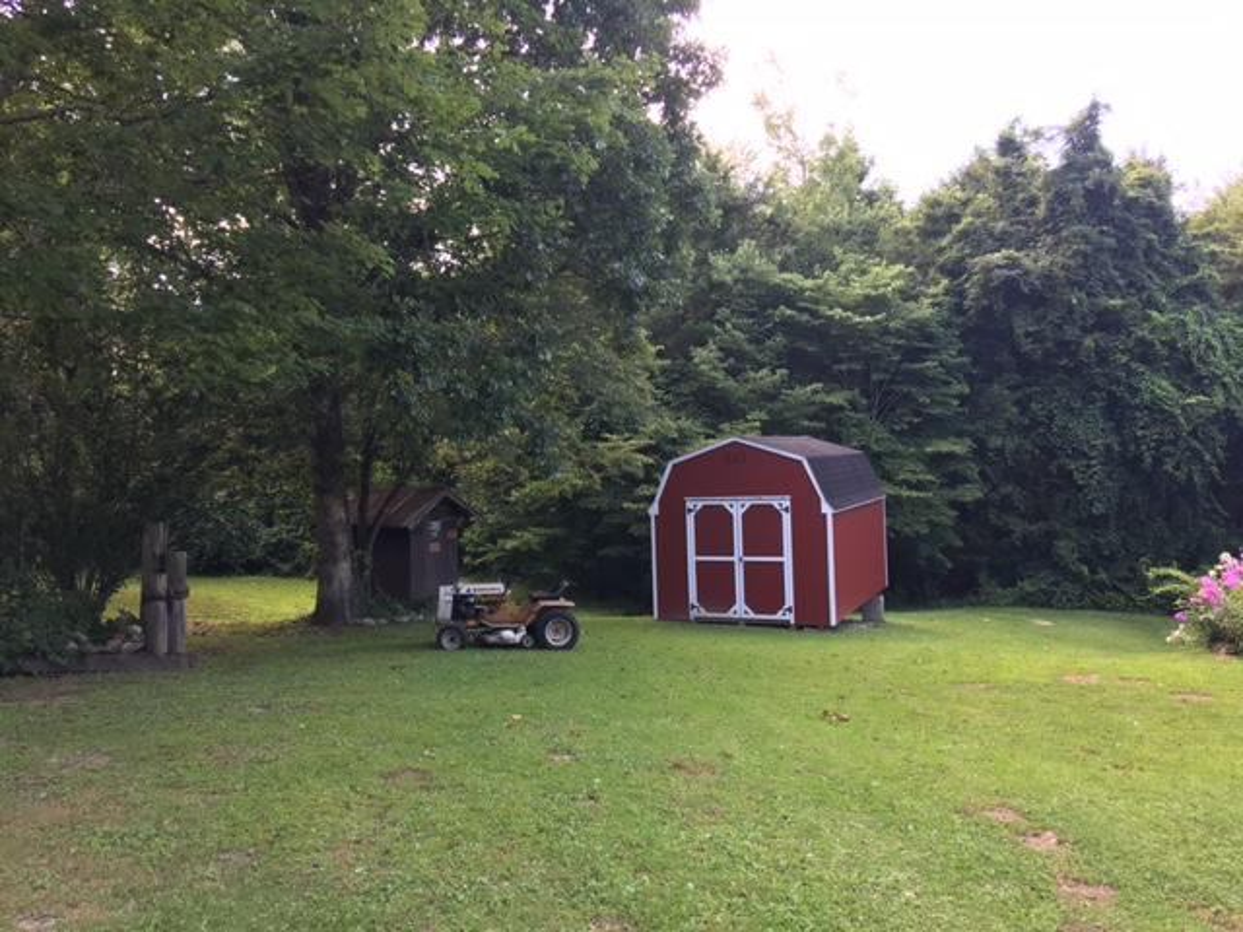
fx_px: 1041
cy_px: 466
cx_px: 622
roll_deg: +1.7
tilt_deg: +0.7
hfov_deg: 61.7
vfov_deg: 48.2
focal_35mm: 29
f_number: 2.2
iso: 32
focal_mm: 4.15
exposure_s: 1/60
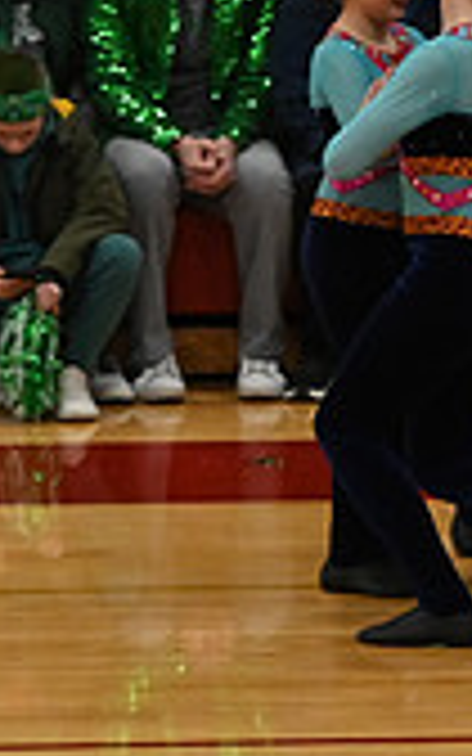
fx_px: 11382
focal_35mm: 553
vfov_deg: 3.8
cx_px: 1290
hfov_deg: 2.4
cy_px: 97
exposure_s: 1/400
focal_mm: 105
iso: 3200
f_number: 4
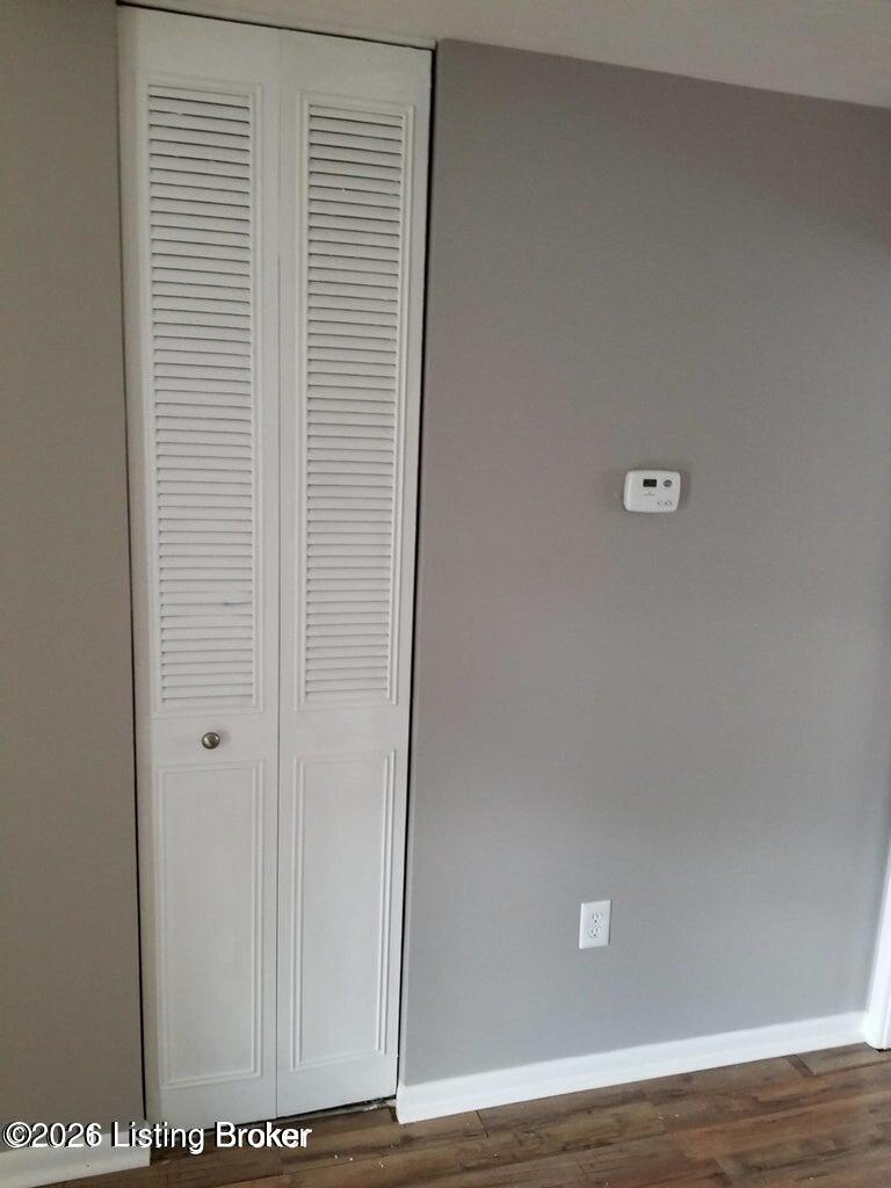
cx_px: 446
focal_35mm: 26
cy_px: 594
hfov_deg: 53.1
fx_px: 892
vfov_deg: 67.3
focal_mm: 4.3
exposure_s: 1/10
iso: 200
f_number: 1.7
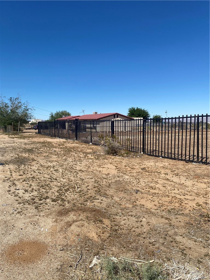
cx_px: 105
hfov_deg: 53.1
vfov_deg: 67.3
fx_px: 210
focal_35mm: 26
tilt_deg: -4.0
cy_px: 140
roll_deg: +0.9
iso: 32
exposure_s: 1/4274
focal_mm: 4.25
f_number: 1.8
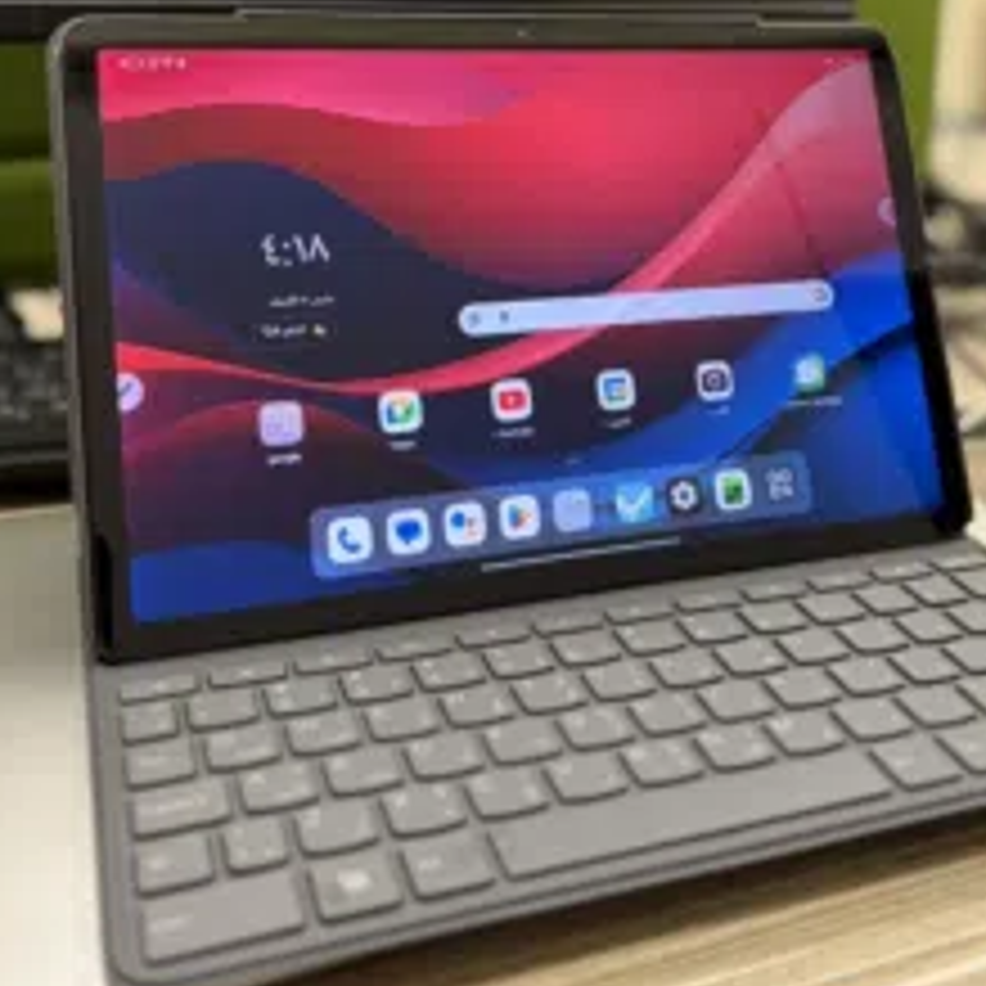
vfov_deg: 39.0
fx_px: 1353
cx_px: 599
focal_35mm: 42
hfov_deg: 39.8
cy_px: 252
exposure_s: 1/50
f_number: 1.6
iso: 125
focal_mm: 5.96
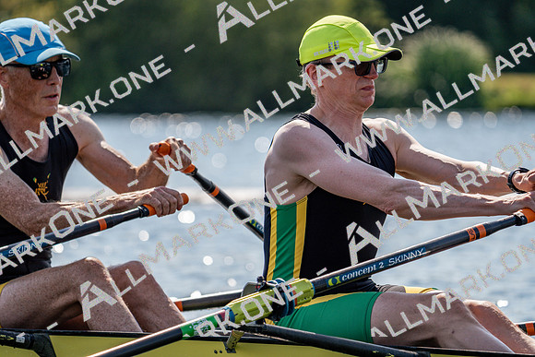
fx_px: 4638
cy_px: 178
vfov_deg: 4.4
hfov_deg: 6.6
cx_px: 268
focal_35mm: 312
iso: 250
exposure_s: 1/1600
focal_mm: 312
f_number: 6.3
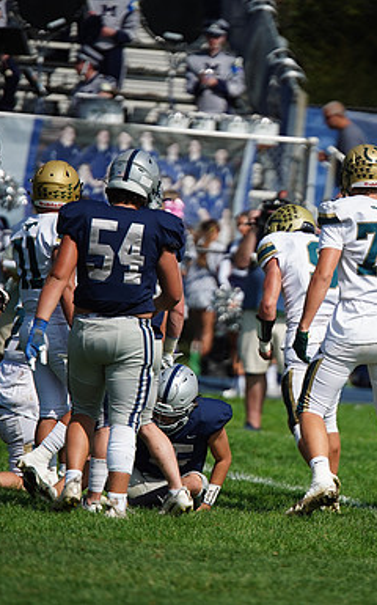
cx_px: 335
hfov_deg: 2.8
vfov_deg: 4.6
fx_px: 7593
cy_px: 302
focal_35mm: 461
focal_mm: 300
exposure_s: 1/8000
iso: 400
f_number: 2.8
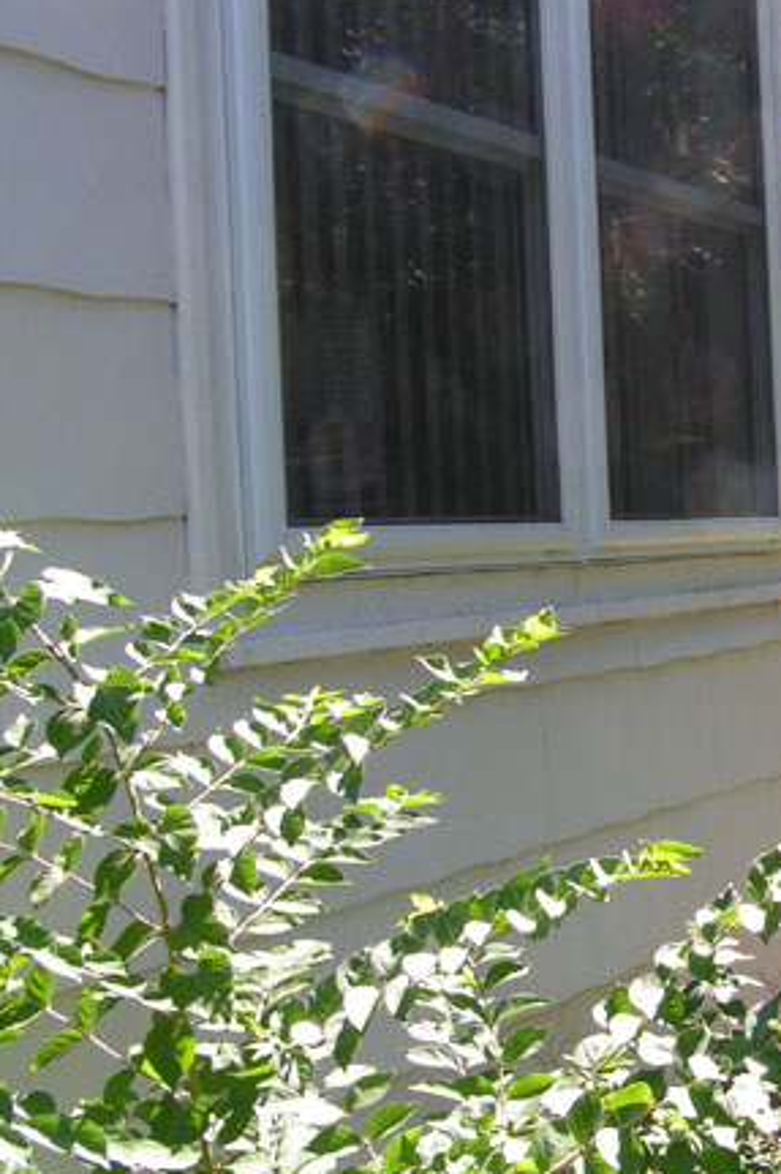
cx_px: 724
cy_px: 599
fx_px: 1791
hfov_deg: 23.8
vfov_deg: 36.3
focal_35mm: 55
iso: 50
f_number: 5.6
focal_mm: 6.3
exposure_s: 1/80
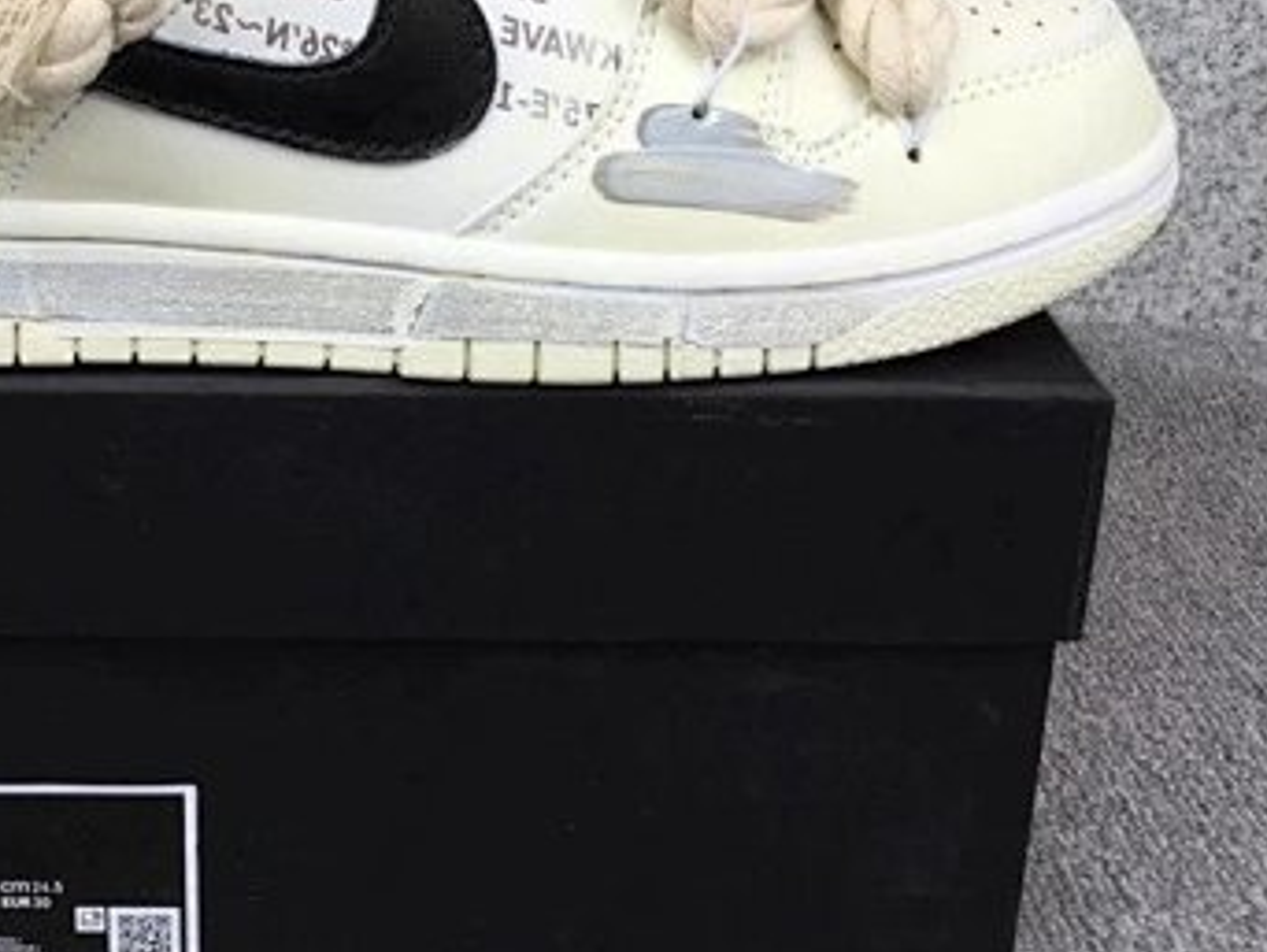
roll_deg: +0.1
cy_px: 282
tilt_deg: -21.0
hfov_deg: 32.8
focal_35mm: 58
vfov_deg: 25.1
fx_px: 2124
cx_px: 367
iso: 25
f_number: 2.4
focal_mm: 3.3
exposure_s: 1/126
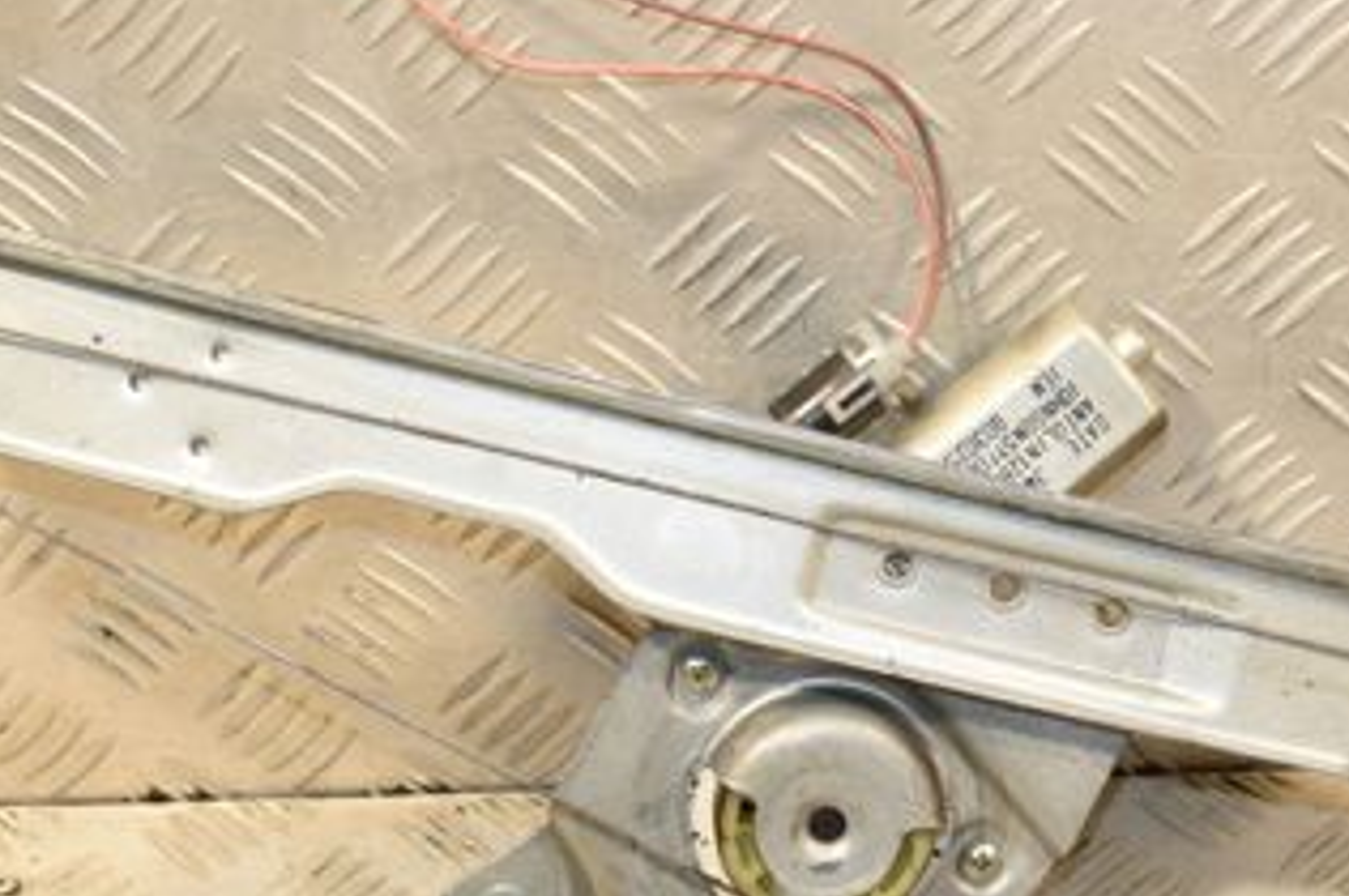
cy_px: 585
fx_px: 3182
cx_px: 1007
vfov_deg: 16.0
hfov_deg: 23.7
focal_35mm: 85
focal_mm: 28
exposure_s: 1/200
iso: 800
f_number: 6.3
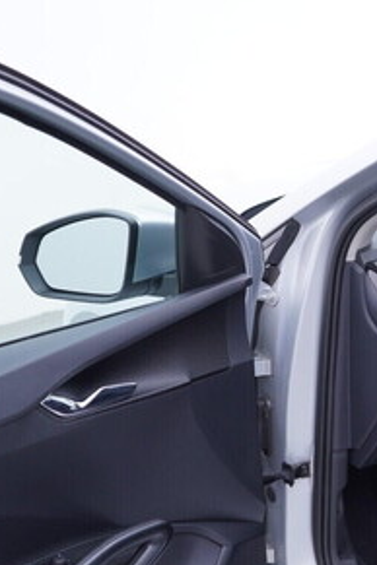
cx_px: 416
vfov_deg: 29.6
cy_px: 339
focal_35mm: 68
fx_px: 1068
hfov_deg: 19.2
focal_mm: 24
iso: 125
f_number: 3.2
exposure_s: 1/50
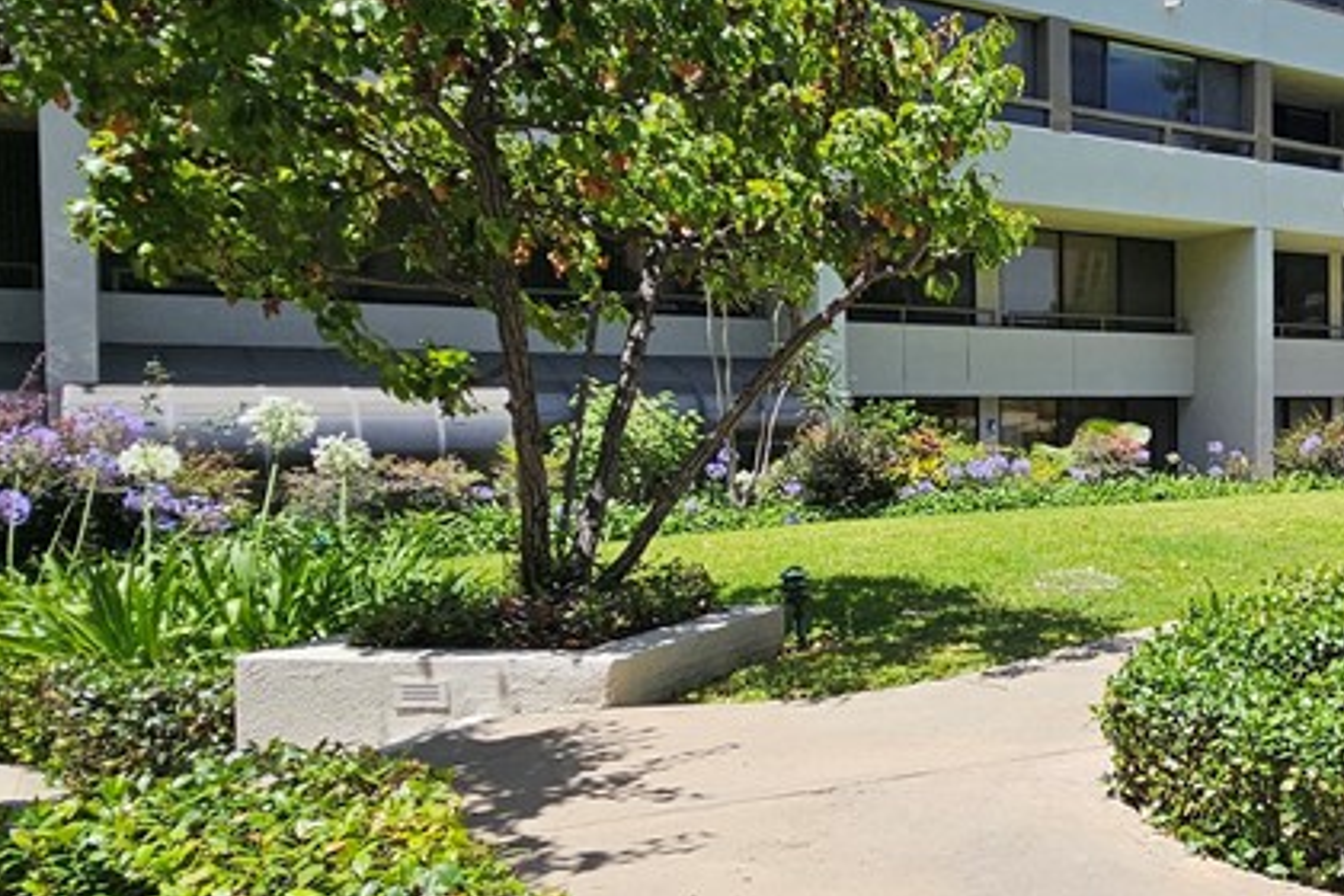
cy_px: 442
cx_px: 1293
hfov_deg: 48.8
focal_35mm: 33
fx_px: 1232
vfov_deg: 40.0
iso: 50
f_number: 2.2
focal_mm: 2.2
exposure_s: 1/1936
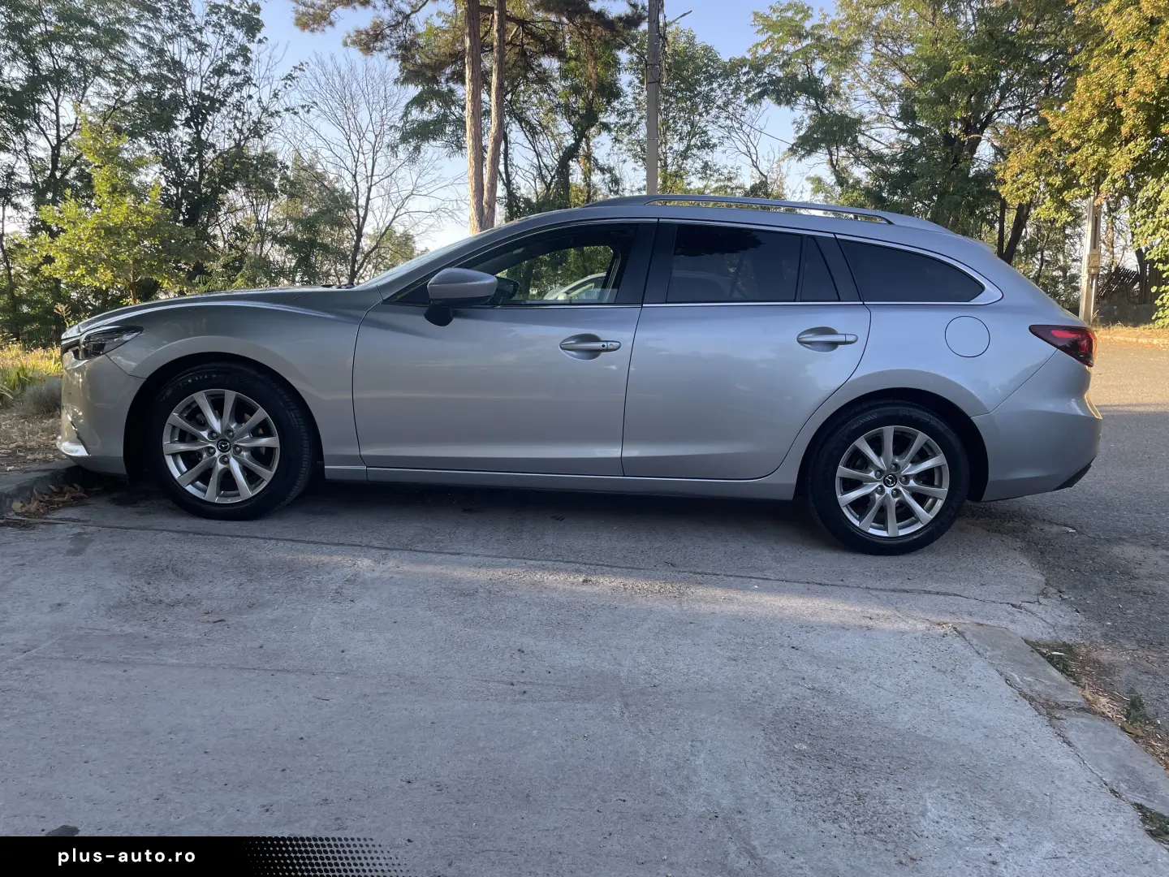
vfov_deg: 53.1
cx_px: 584
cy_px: 438
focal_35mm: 26
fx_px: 878
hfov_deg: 67.3
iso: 32
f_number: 1.6
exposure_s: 1/282
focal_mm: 4.2
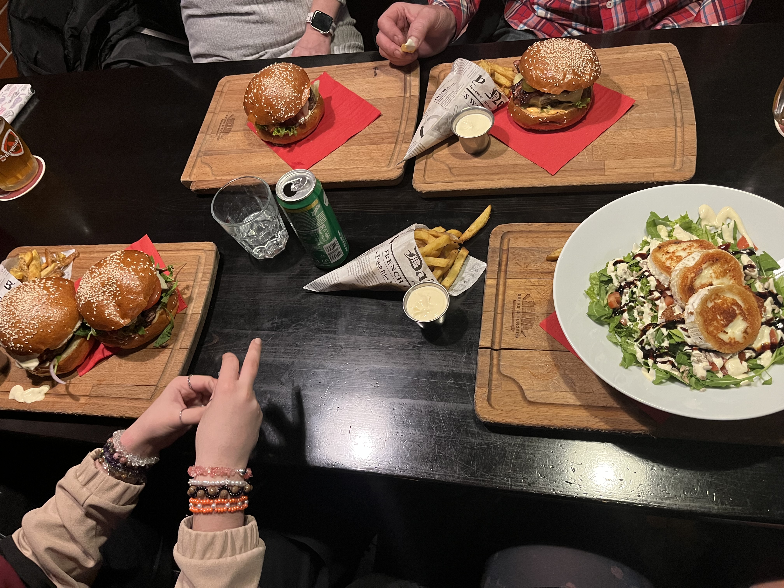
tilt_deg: -56.3
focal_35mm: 26
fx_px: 589
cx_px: 392
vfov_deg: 53.1
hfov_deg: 67.3
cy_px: 294
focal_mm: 5.1
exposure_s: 1/50
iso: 500
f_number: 1.6
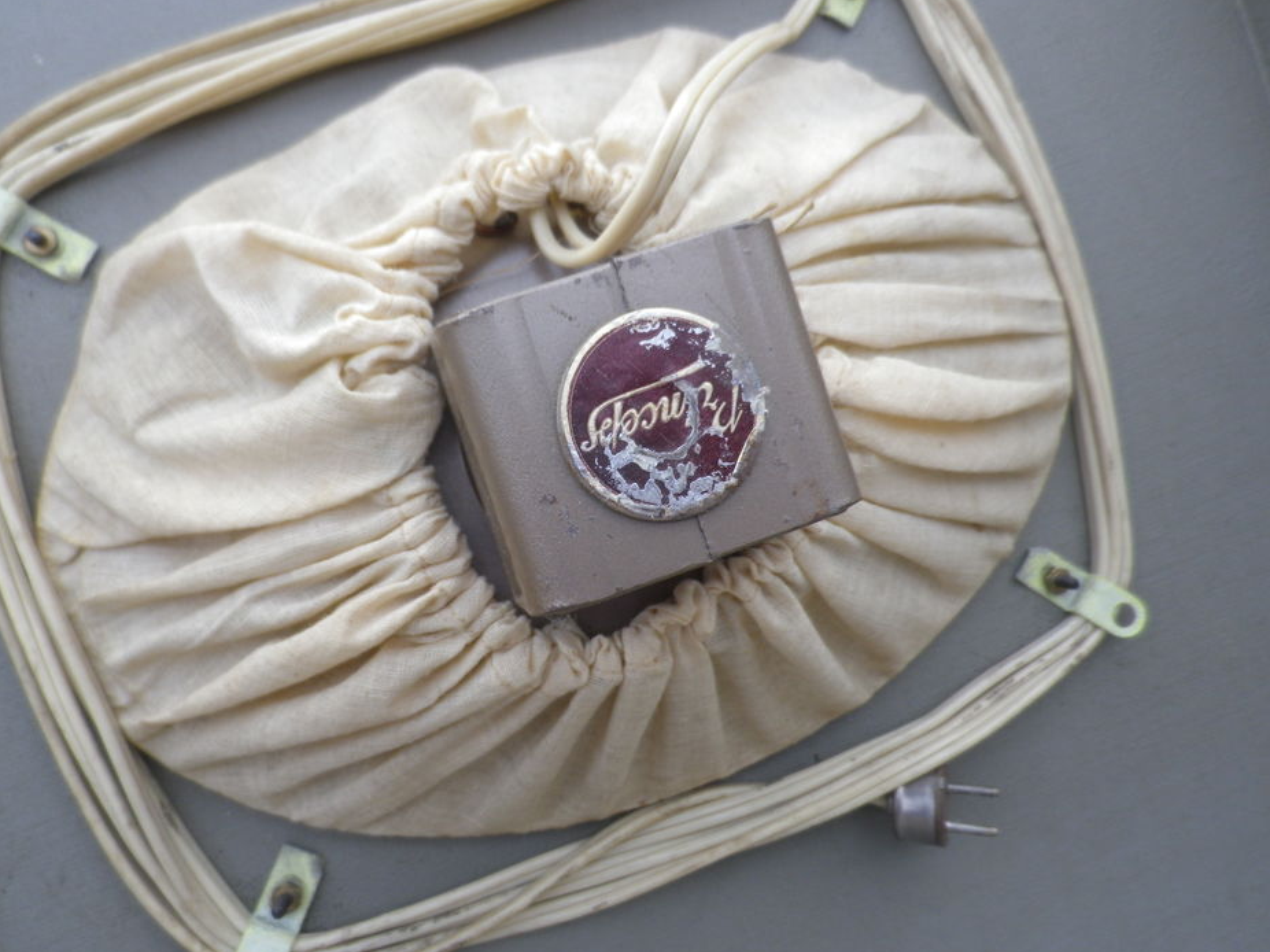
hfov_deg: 65.3
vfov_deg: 51.3
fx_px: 990
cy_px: 465
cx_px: 595
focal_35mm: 27
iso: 80
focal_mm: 4.5
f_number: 3.5
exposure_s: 1/160
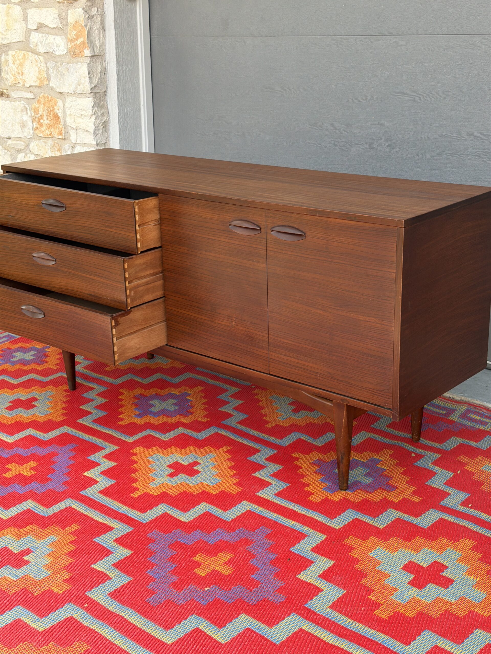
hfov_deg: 30.3
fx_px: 908
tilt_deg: -15.4
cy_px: 327
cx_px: 246
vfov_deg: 39.7
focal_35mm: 48
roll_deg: +0.7
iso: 64
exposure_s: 1/249
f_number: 1.78
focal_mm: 6.76
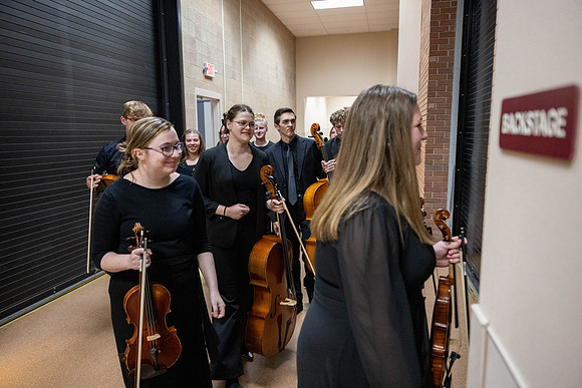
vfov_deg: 53.2
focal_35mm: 24
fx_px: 388
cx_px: 291
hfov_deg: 73.7
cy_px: 194
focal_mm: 24
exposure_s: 1/250
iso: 6400
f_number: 2.8
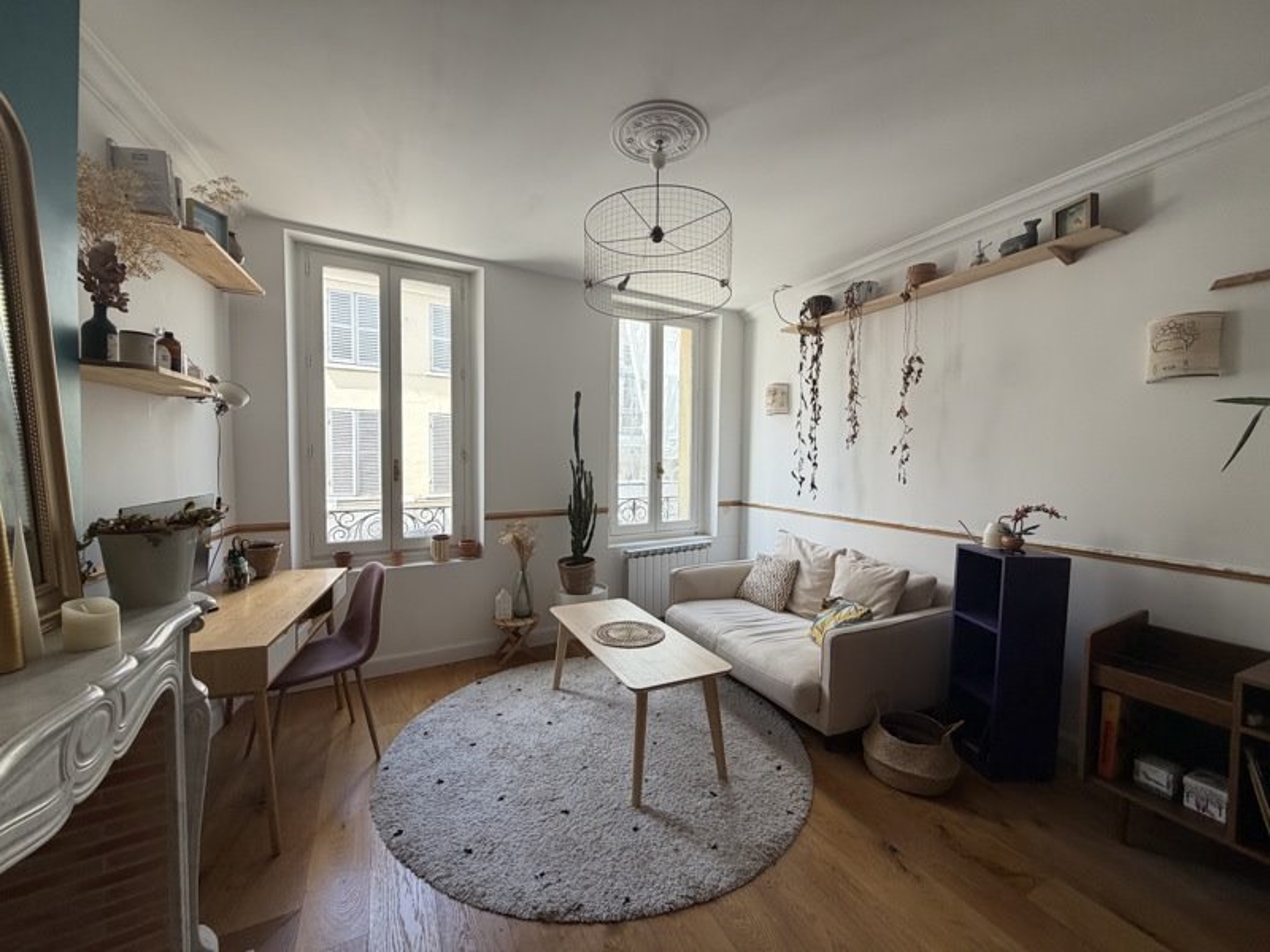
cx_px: 635
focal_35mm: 14
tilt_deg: -2.4
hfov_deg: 102.1
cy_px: 476
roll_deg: -0.6
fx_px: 514
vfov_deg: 85.7
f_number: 2.2
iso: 100
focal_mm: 2.22
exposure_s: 1/121
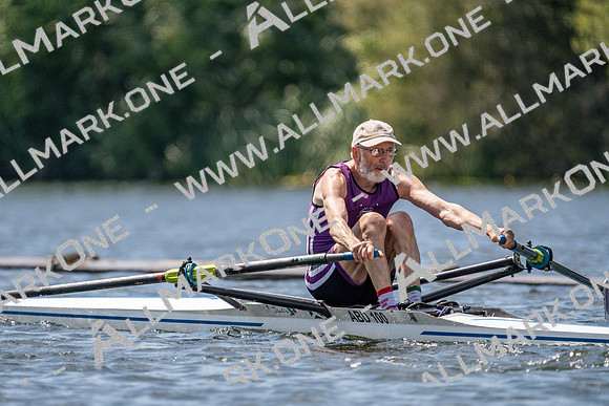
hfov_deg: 3.4
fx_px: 10152
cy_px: 203
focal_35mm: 600
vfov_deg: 2.3
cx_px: 304
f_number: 6.3
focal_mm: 600
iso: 400
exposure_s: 1/2000
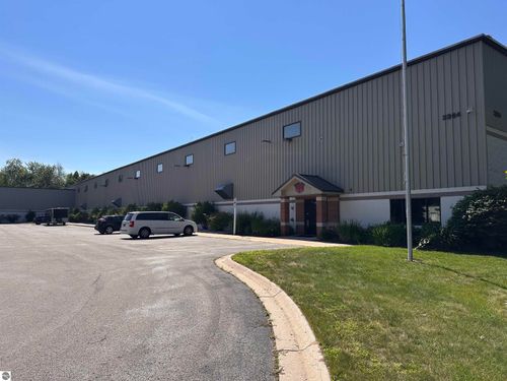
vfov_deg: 56.8
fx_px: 352
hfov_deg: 71.6
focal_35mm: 24
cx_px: 254
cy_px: 190
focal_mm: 6.86
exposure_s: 1/7576
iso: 80
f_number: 1.78
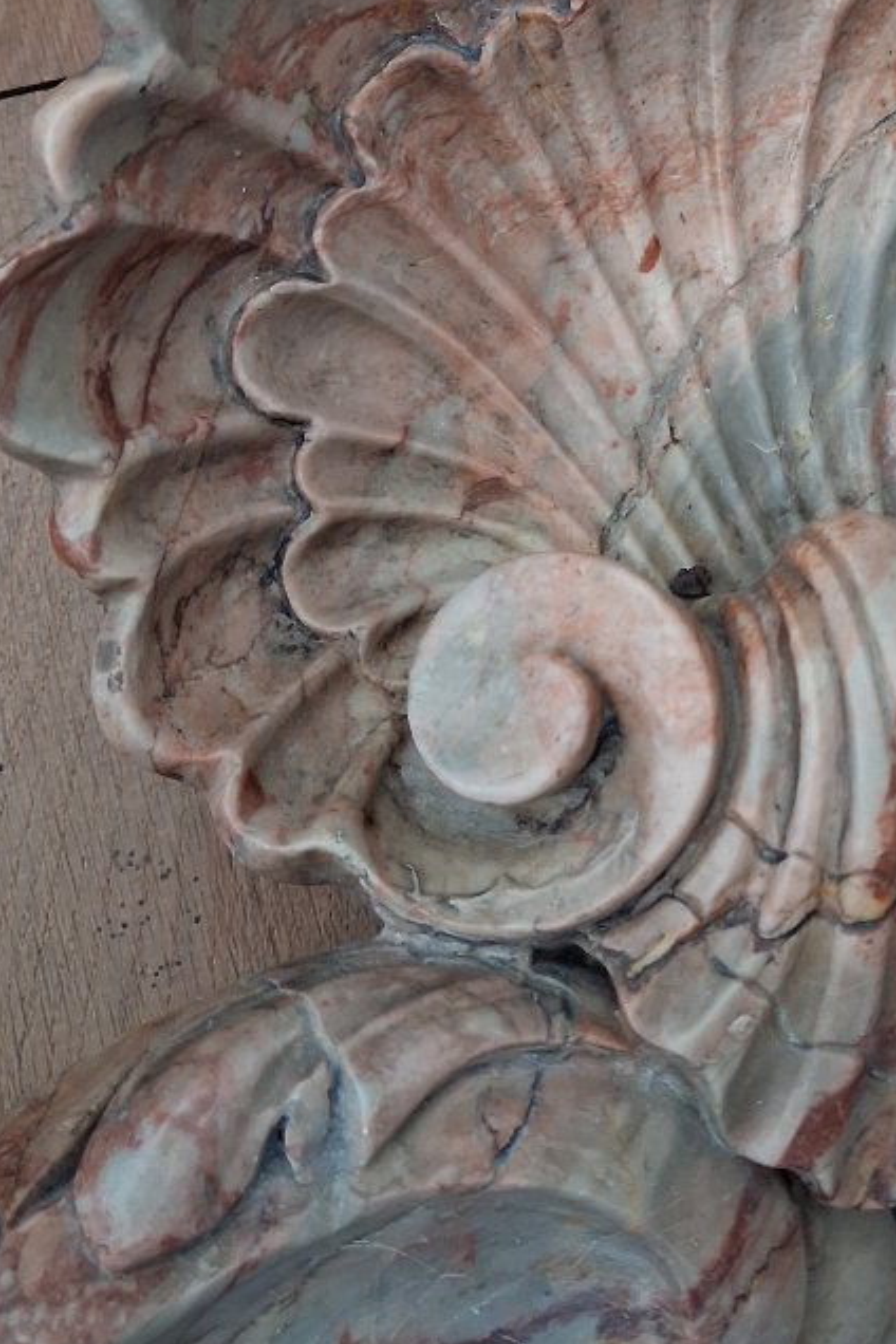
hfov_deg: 24.3
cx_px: 904
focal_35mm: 53
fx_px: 1979
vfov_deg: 36.8
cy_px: 372
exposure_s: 1/60
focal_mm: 4
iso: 250
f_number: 1.8
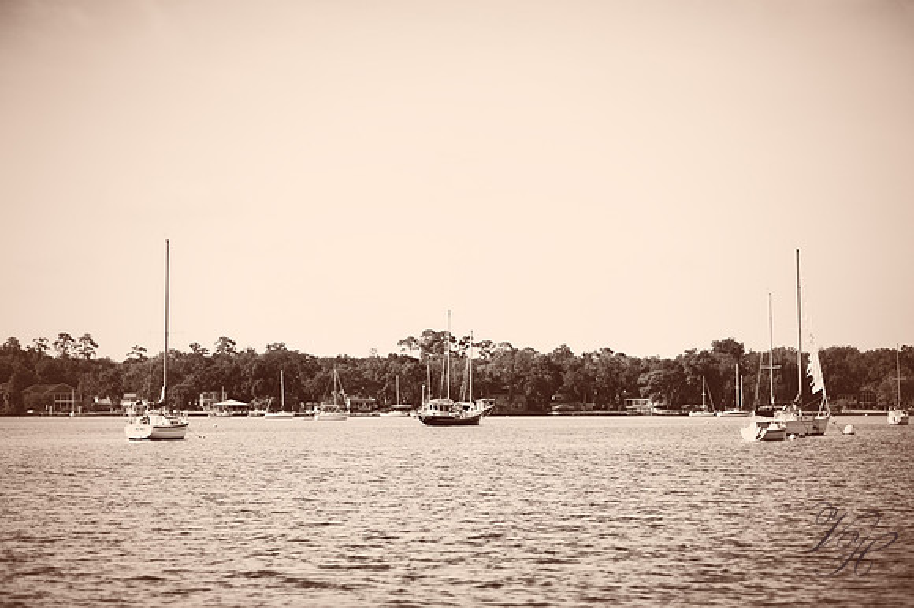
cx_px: 457
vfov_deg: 16.1
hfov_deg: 23.9
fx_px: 2157
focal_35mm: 85
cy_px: 304
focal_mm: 85
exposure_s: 1/8000
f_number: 2.5
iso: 200
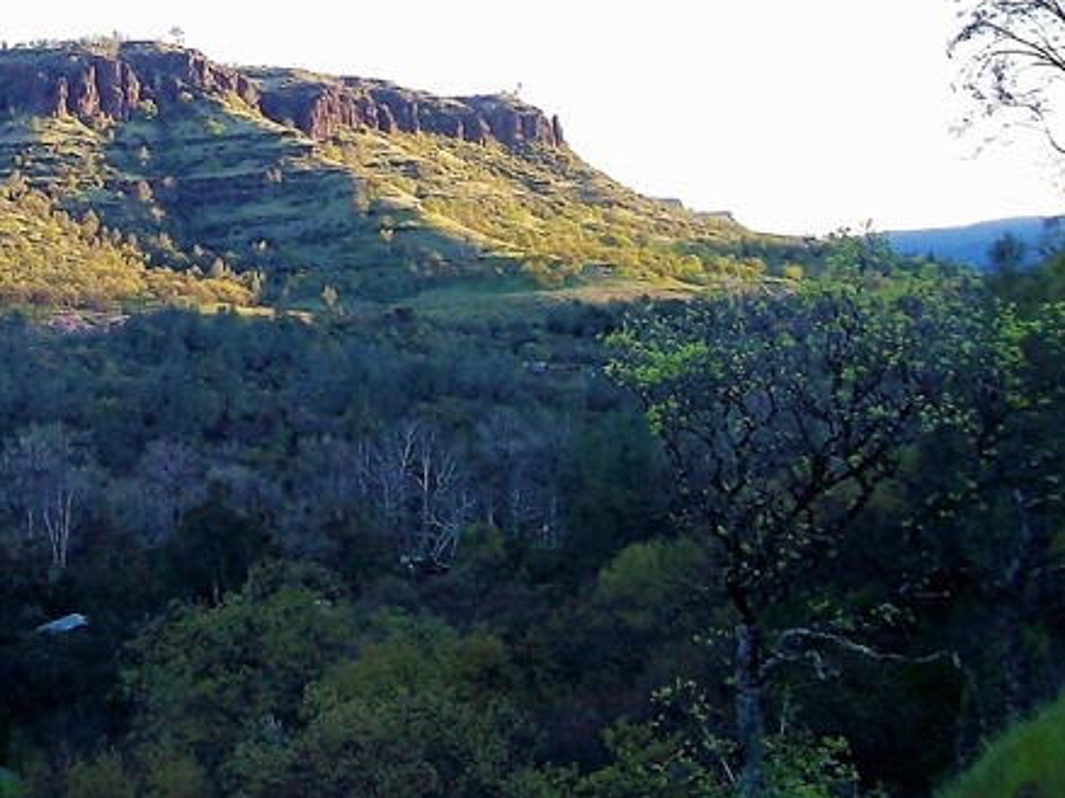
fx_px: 2584
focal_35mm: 84
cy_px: 179
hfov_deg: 22.4
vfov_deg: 17.4
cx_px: -10
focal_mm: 6
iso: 80
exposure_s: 1/128
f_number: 2.7
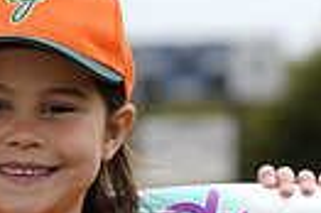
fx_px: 5245
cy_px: 300
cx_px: 59
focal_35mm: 589
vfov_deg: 2.3
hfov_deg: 3.5
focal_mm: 133
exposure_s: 1/250
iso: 50
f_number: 5.6
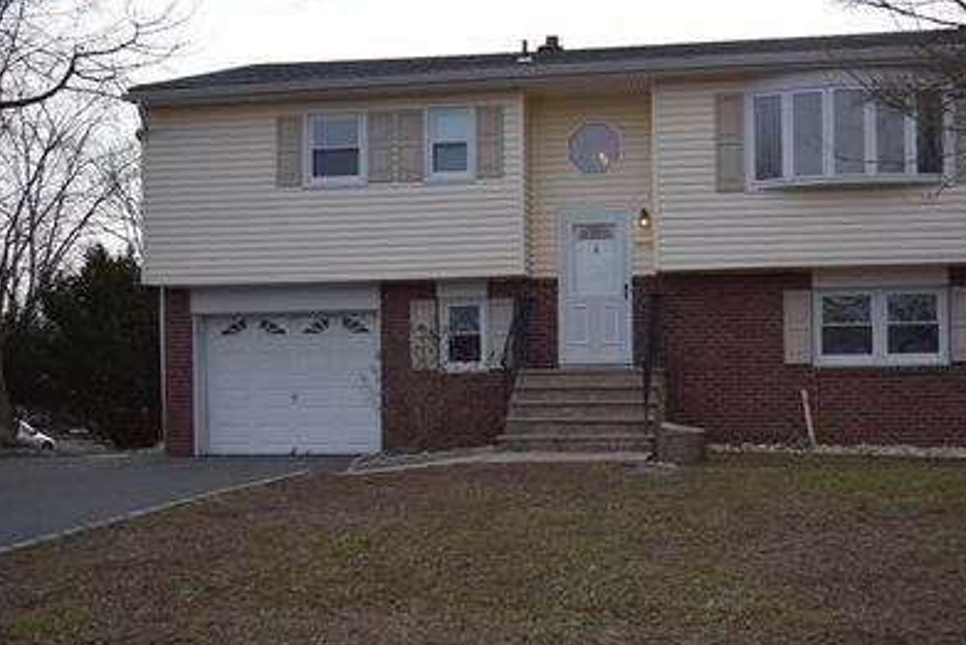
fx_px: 1235
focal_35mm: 46
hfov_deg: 42.5
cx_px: 590
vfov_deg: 29.2
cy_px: 387
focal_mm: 24
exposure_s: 1/800
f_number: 4
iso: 200
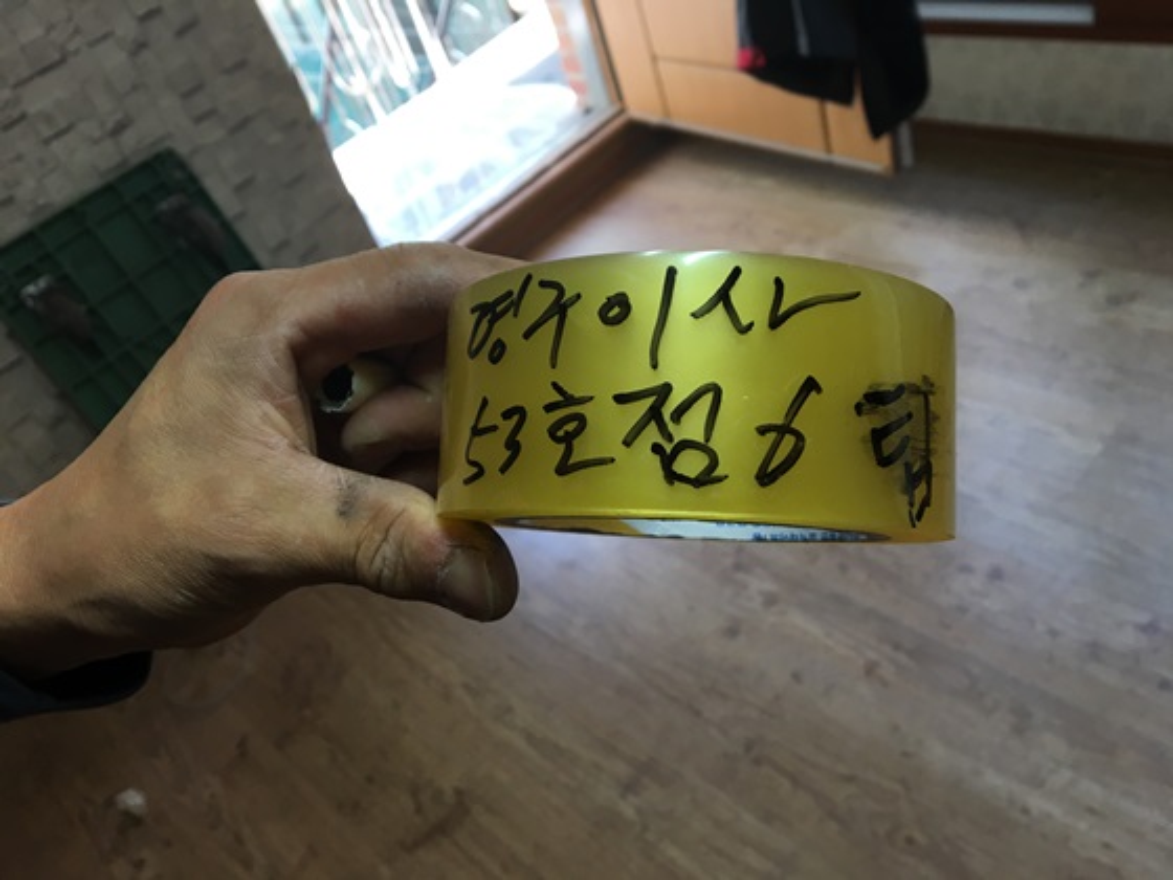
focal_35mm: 29
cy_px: 440
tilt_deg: -39.6
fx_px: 983
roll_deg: +21.6
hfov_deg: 61.7
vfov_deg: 48.2
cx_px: 586
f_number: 2.2
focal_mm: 4.15
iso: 25
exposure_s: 1/40
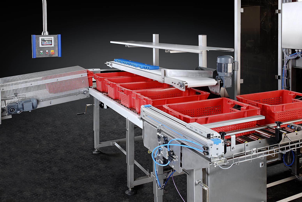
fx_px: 290
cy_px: 101
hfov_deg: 55.0
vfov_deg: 38.5
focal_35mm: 34
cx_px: 151
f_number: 16
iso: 100
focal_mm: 23
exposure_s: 1/125
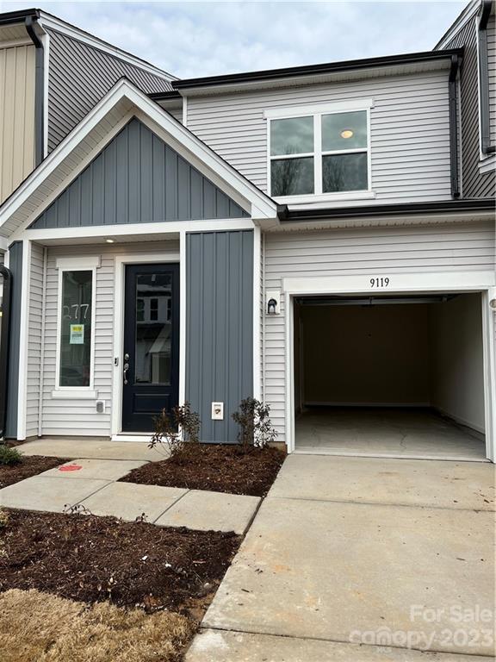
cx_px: 248
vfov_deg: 67.3
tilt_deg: +5.4
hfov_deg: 53.1
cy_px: 331
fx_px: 497
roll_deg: +0.5
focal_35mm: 26
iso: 50
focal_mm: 5.7
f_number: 1.5
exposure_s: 1/2457
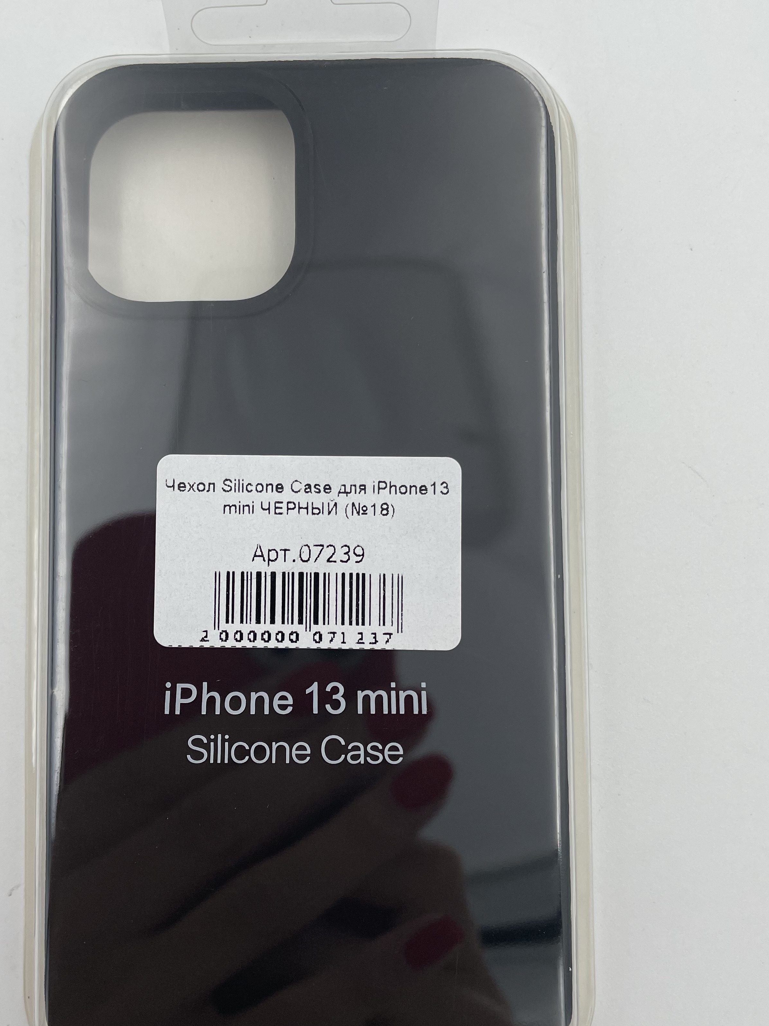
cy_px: 515
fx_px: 977
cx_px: 306
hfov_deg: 42.7
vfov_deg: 55.4
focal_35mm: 33
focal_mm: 4.2
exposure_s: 1/1276
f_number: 1.6
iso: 32
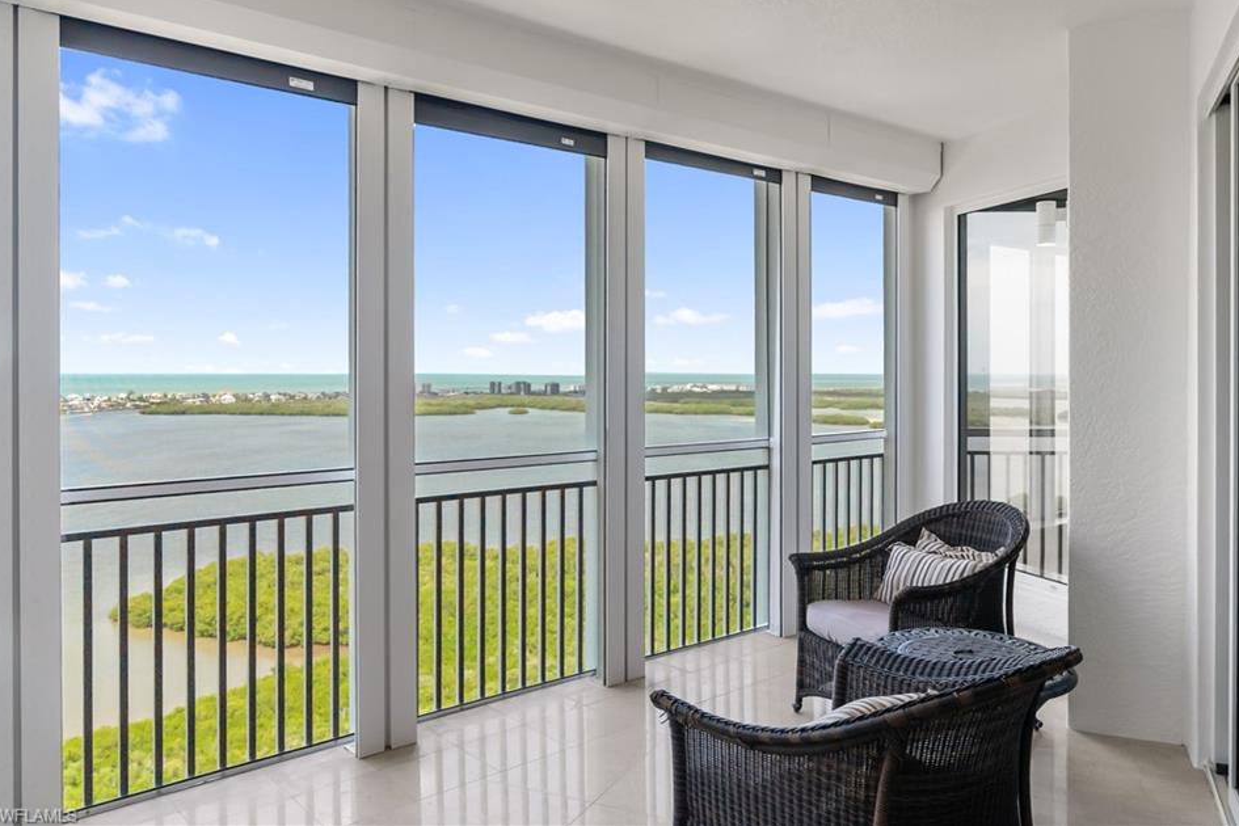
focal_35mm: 26
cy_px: 380
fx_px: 895
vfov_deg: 49.5
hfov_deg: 69.3
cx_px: 657
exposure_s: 1/200
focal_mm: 24
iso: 1250
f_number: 11
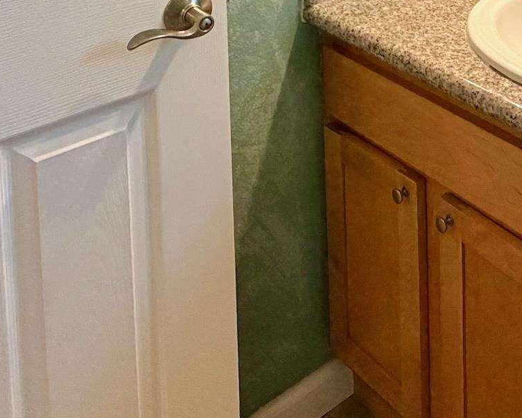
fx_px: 834
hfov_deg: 32.5
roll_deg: +0.9
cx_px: 494
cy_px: -233
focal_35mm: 54
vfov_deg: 22.3
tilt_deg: -4.8
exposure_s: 1/120
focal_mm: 2.22
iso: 200
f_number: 2.2
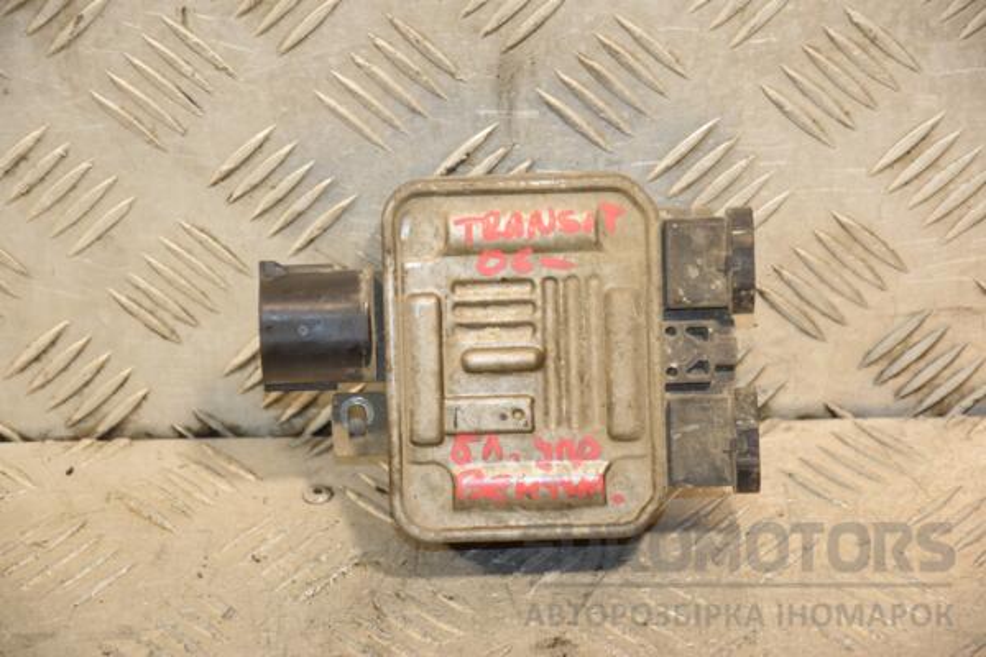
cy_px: 328
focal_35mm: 138
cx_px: 493
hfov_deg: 14.9
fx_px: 3779
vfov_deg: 9.9
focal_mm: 92
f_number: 5.6
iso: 800
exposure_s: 1/160
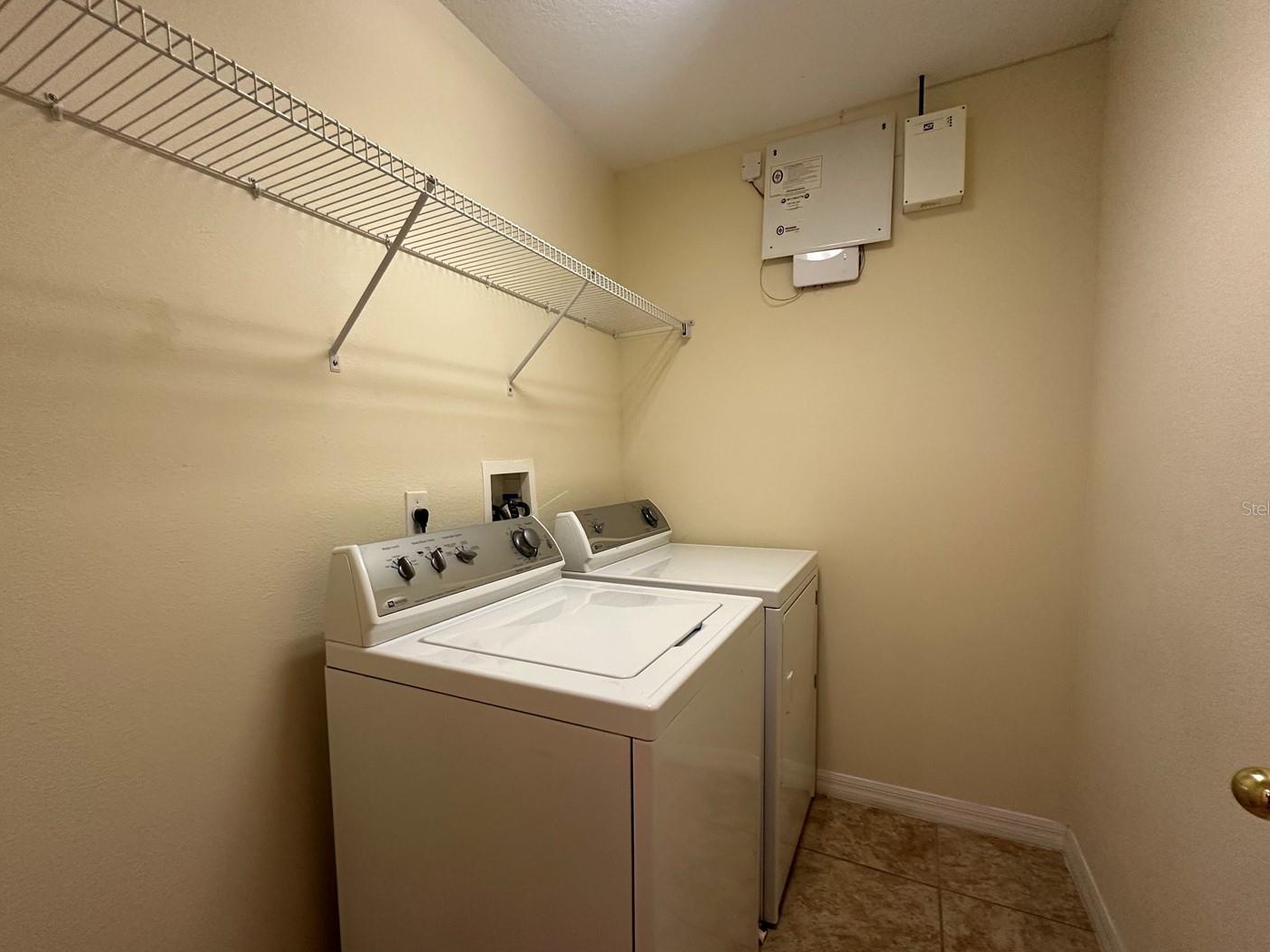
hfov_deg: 94.4
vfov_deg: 78.0
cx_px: 601
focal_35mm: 16
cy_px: 508
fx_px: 587
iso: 200
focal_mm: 2.22
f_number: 2.2
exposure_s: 1/60
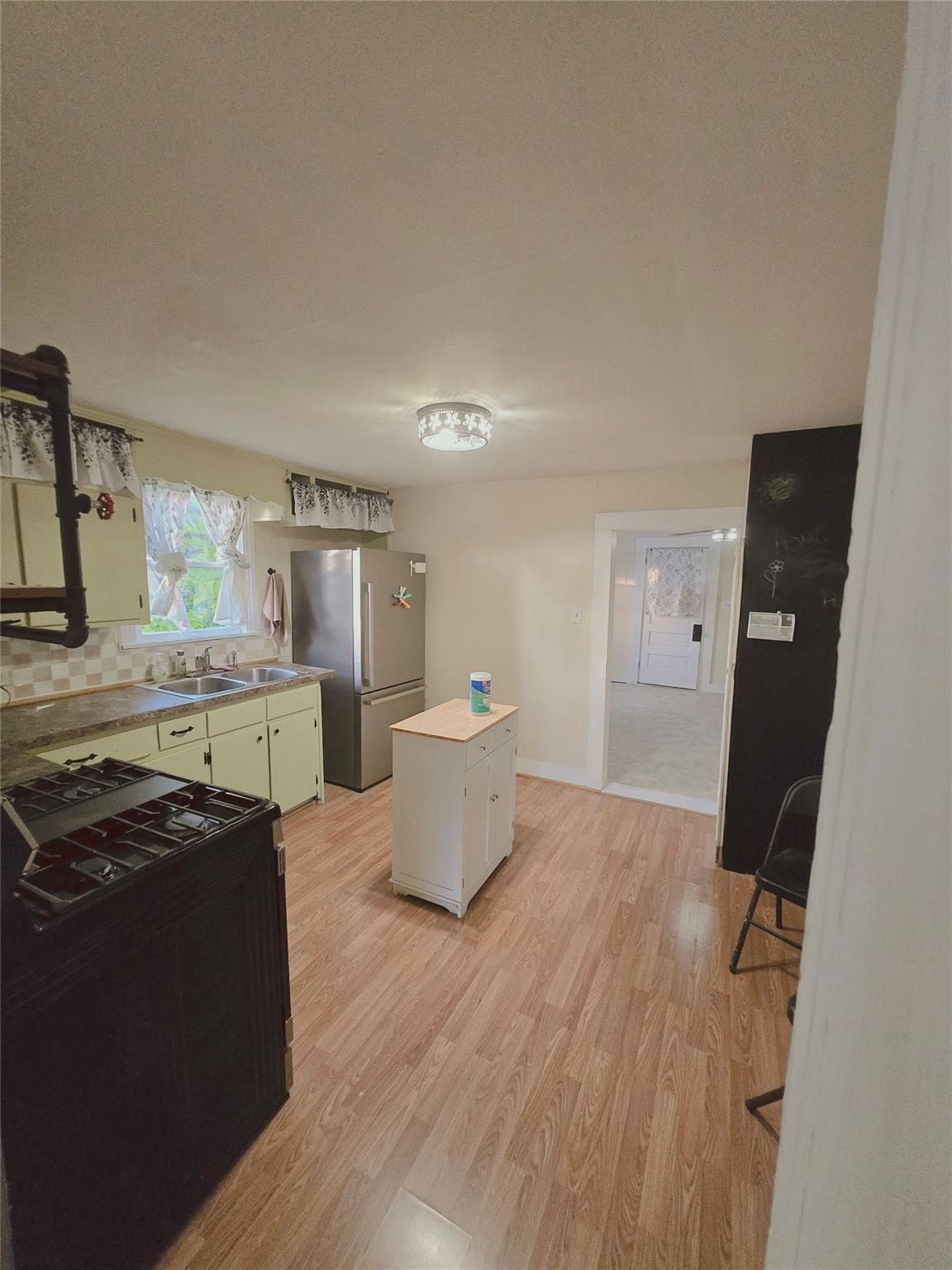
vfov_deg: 106.2
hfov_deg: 89.9
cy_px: 635
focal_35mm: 13
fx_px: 477
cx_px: 476
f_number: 2.2
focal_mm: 1.7
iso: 500
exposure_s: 1/60.2
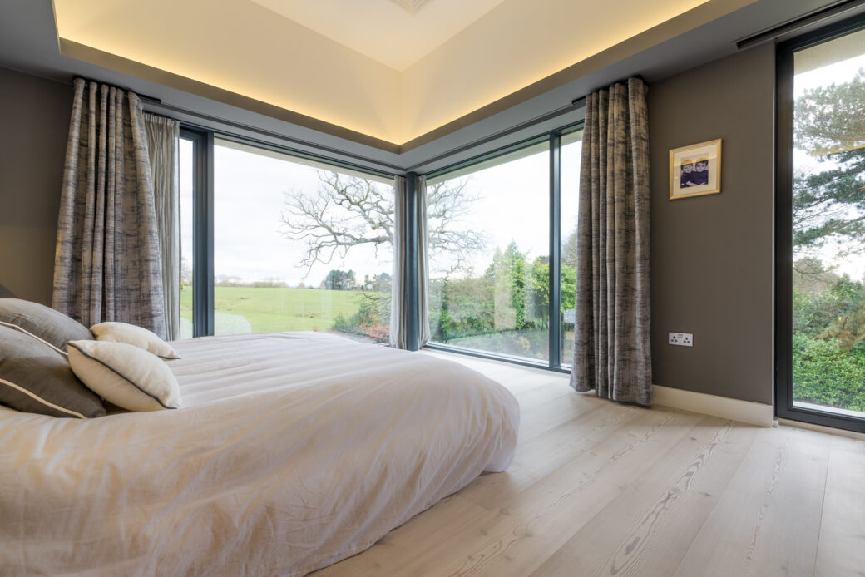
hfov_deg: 100.4
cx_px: 432
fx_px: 360
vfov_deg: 77.4
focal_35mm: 15
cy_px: 288
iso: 100
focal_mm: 15
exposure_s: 1/8
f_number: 11
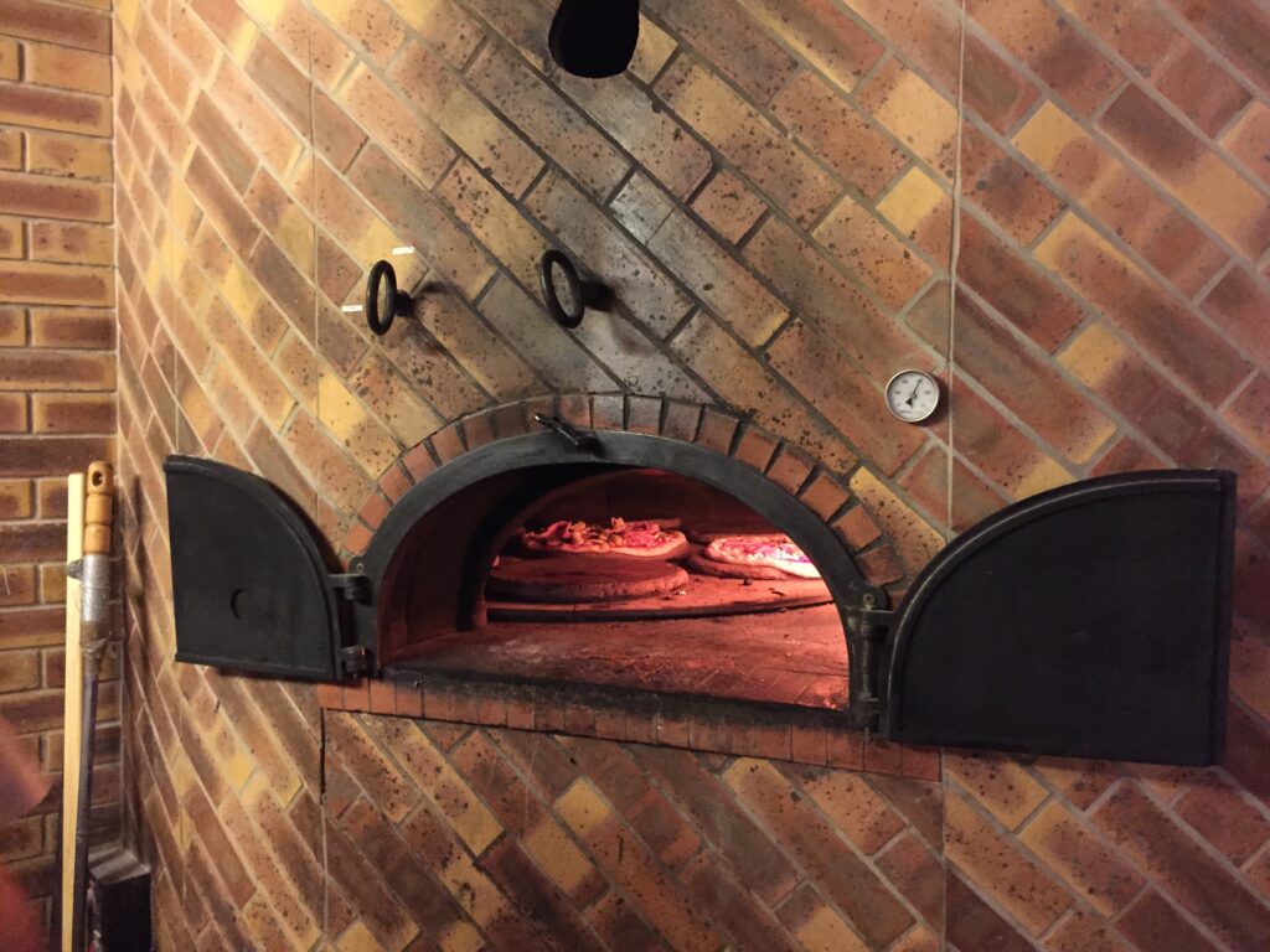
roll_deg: +0.5
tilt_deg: -3.0
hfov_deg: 61.7
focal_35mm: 29
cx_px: 635
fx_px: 1064
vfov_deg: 48.2
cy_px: 476
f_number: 2.2
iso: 320
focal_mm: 4.15
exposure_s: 1/15
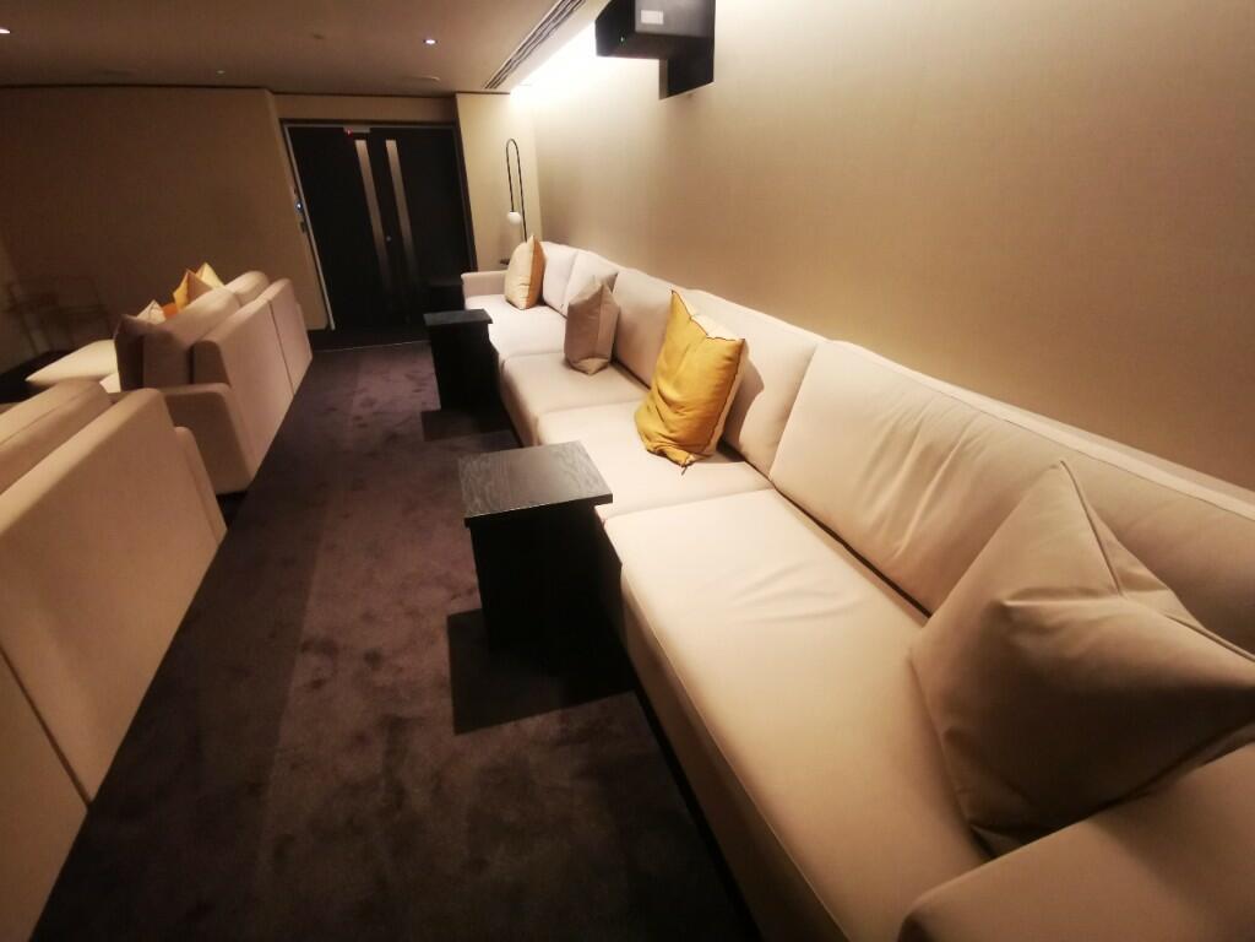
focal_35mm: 17
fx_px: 616
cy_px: 471
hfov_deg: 91.0
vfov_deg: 74.7
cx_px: 628
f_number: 2.2
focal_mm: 2.35
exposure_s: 1/25
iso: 1000
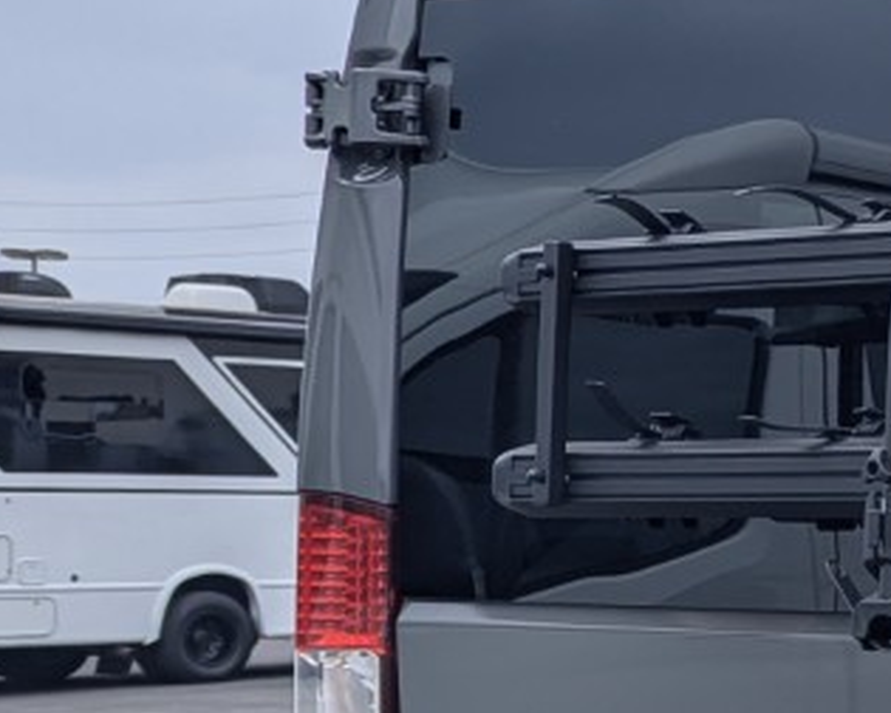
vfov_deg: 14.7
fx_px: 2742
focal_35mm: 104
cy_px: 557
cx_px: 1865
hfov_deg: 14.7
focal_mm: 6.81
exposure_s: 1/2309
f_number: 1.85
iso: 47
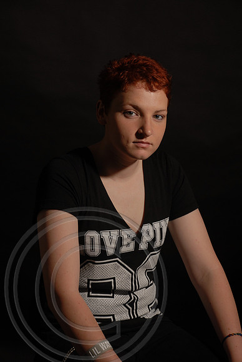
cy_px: 181
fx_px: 1056
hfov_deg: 13.1
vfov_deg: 19.4
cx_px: 121
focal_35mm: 105
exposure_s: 1/125
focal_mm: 70
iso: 100
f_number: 5.6
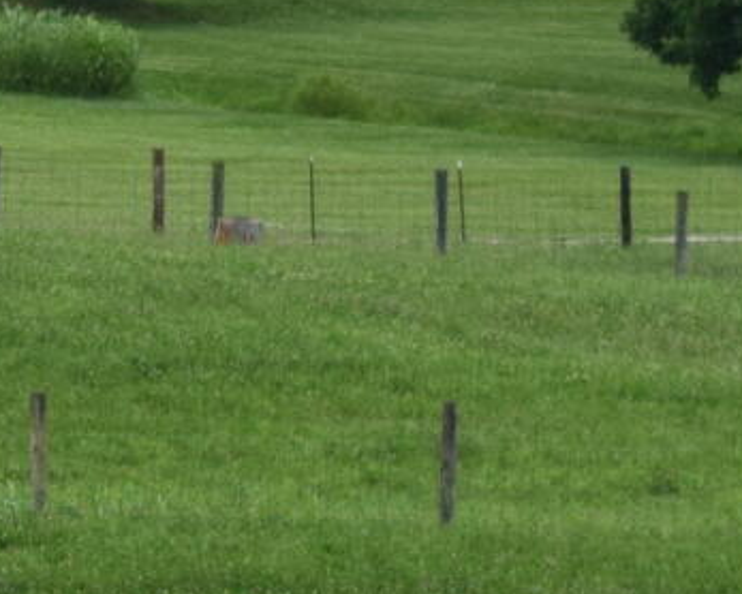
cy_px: 844
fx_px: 14701
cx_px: -1084
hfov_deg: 2.9
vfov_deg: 2.3
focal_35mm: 669
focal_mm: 55
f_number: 11
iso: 400
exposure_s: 1/400
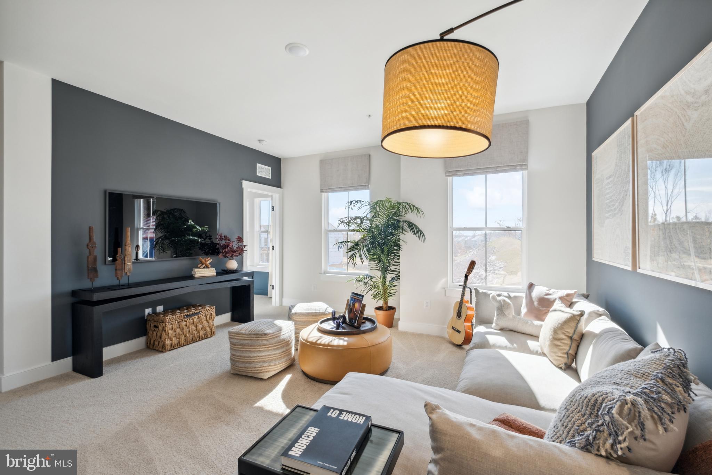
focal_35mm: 15
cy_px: 238
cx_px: 356
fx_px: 297
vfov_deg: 77.3
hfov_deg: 100.4
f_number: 8
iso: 200
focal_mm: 10
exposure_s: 1/60
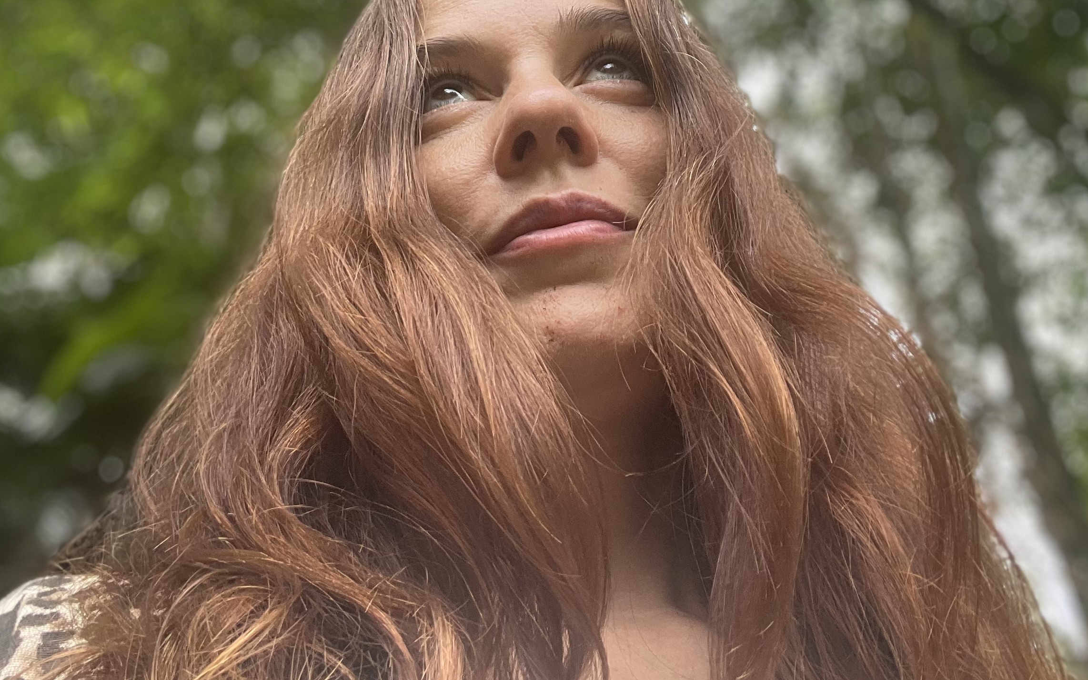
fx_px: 1275
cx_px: 548
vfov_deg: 28.7
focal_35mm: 43
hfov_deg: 46.2
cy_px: 71
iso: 50
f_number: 2.2
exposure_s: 1/121
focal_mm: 2.71
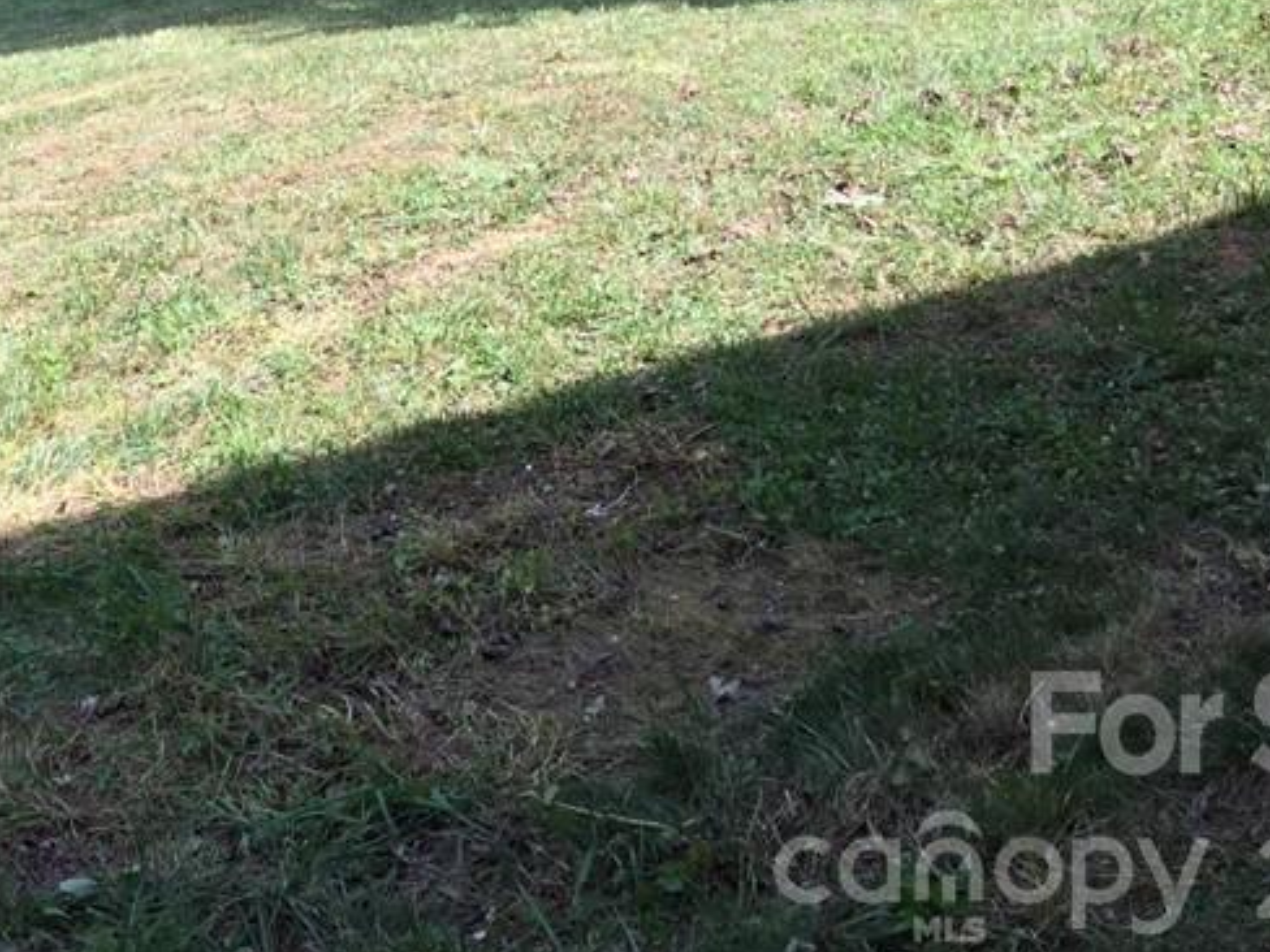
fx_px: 2385
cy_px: 49
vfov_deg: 21.9
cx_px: 221
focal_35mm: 65
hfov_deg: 29.0
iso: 25
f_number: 2.4
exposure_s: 1/424
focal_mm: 3.3
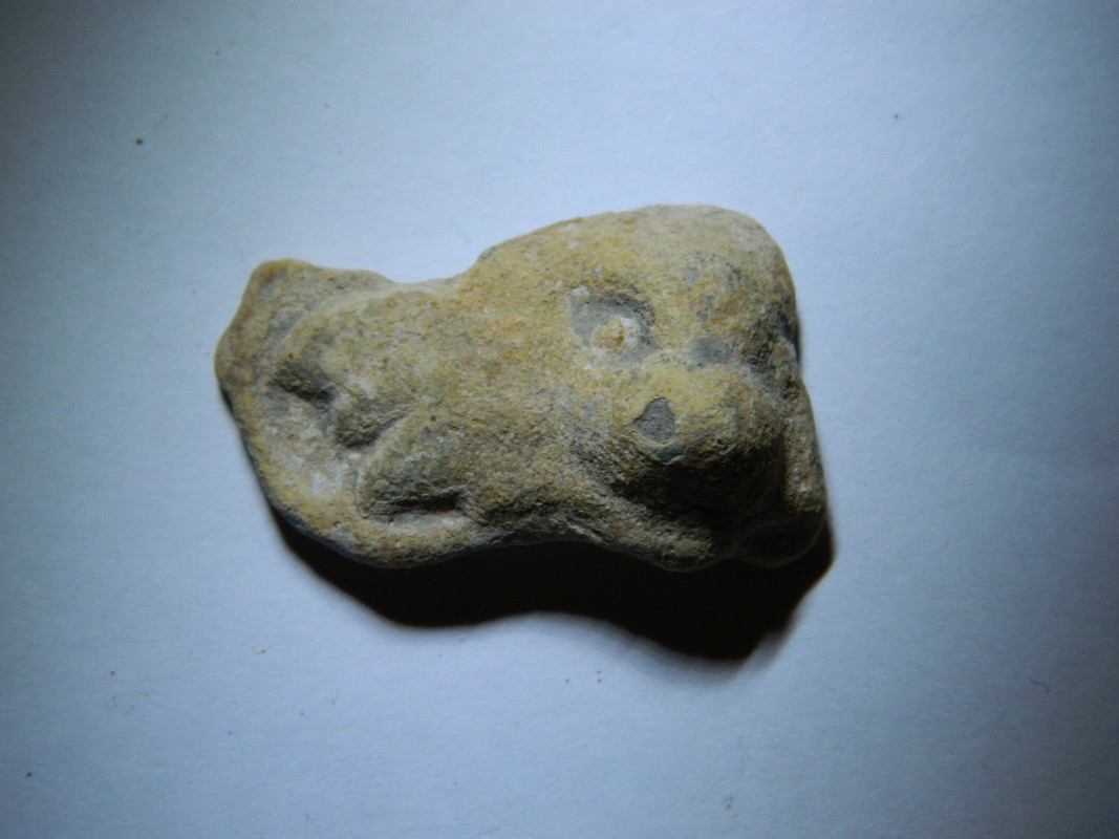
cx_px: 560
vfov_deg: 17.6
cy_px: 420
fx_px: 2715
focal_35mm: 84
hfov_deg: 23.3
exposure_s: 1/50
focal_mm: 15.1
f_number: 4.2
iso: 220
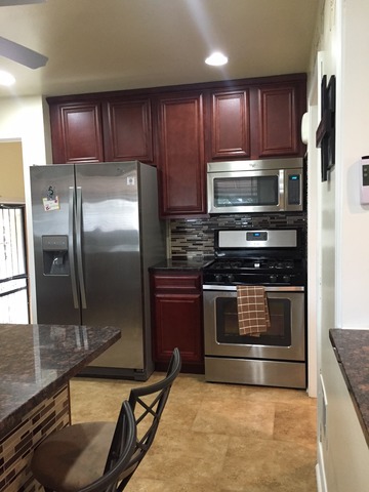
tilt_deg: -5.0
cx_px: 184
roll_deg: +1.1
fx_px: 412
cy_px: 246
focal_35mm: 29
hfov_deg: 48.2
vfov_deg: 61.7
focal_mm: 4.15
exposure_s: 1/30
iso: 200
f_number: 2.2
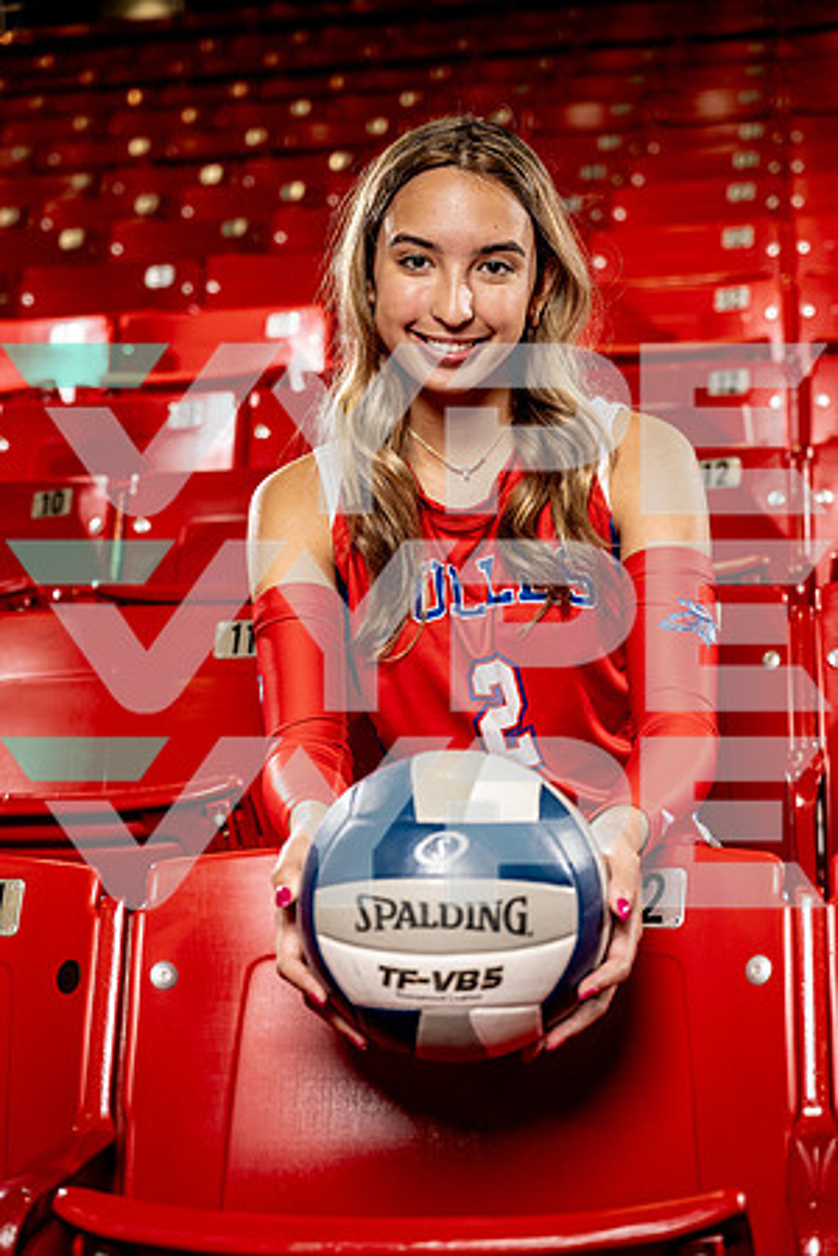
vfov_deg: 32.9
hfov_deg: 22.3
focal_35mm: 61
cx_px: 419
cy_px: 628
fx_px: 2130
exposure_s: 1/250
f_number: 4
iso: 400
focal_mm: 61
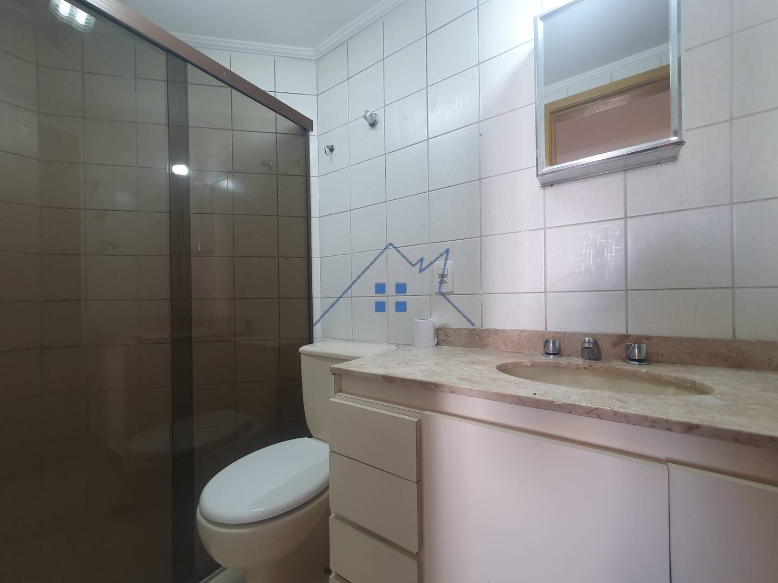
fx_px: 292
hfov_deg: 106.2
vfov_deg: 89.9
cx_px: 389
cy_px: 292
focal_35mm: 13
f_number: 2.2
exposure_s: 1/60
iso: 125
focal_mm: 1.8
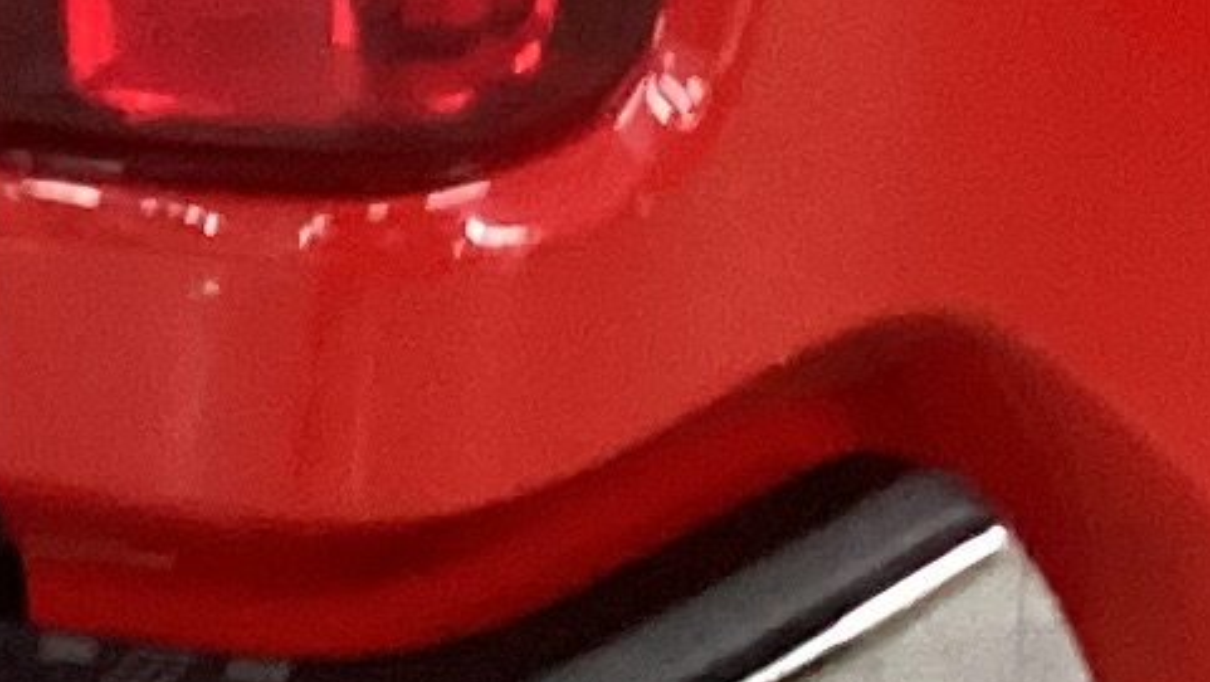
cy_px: -1075
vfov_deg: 5.1
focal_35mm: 229
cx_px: -224
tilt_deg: -13.9
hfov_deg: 9.3
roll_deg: +3.5
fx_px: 7350
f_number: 2.4
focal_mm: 3.3
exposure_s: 1/33
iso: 250
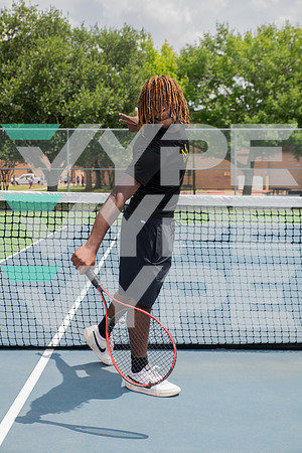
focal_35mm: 48
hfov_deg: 28.1
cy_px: 226
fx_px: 604
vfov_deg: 41.1
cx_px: 151
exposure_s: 1/400
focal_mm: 48
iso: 100
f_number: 6.3
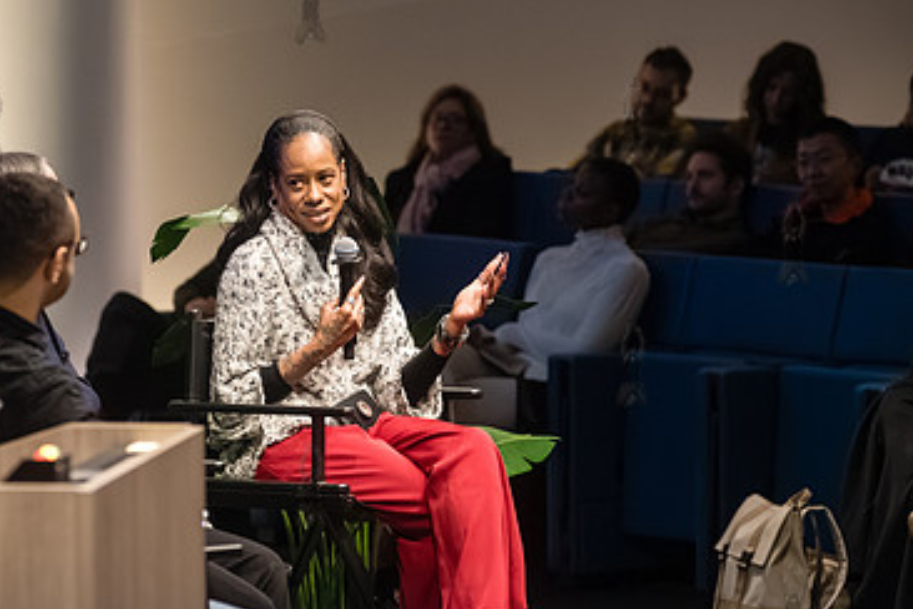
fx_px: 5833
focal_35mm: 230
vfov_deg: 6.0
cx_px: 309
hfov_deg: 8.9
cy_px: 241
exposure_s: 1/320
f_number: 4
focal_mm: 145
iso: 8000
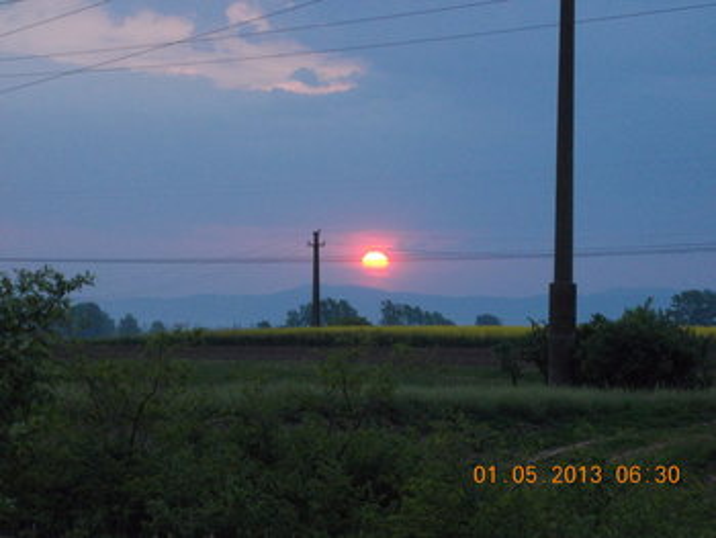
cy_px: 269
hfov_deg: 14.1
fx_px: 2898
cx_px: 358
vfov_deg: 10.6
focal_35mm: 140
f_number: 6.8
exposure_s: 1/60
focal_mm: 20
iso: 250
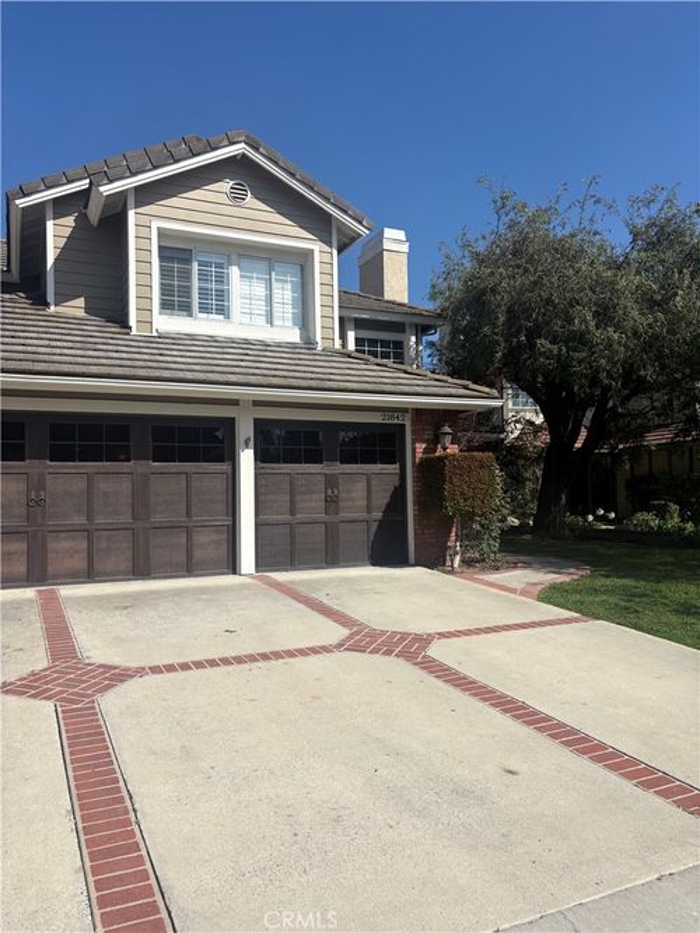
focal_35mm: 26
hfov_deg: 53.0
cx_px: 350
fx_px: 701
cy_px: 466
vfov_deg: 67.3
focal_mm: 5.96
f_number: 1.6
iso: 50
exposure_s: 1/5348
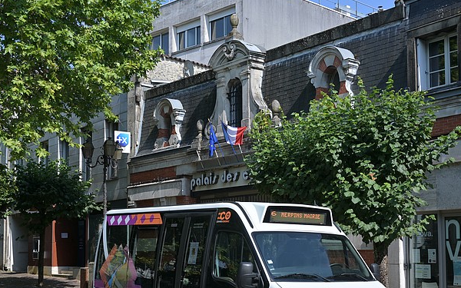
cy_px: 198
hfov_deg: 37.5
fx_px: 679
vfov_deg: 23.8
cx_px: 262
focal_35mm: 54
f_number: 5.6
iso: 100
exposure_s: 1/640
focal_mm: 26.5
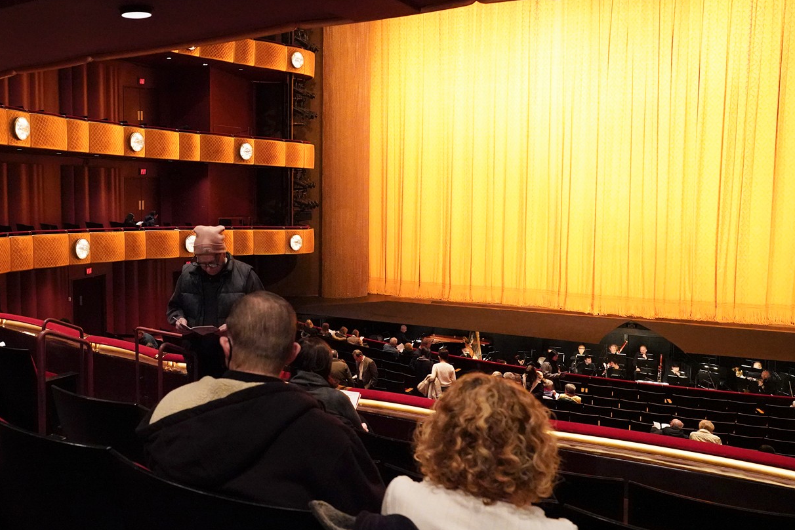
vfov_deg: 39.8
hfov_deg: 52.9
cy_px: 208
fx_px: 729
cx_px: 144
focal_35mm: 33
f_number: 4
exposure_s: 1/100
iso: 10000
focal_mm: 20
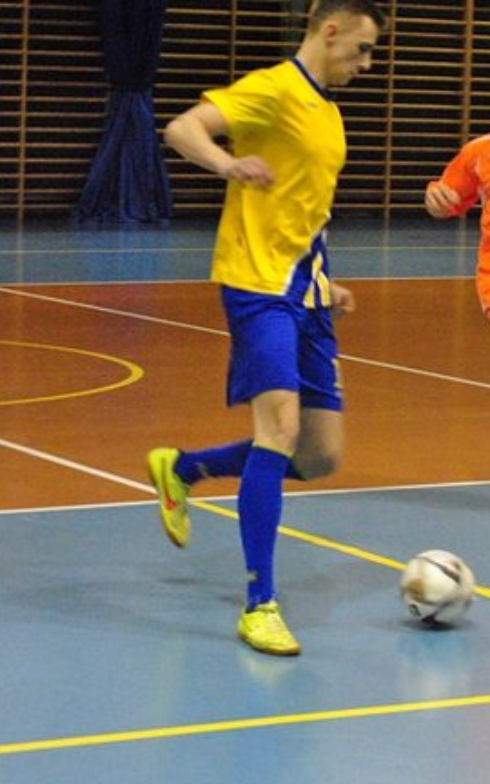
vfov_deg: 16.5
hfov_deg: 10.2
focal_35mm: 127
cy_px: 393
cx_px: 534
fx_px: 2709
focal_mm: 55
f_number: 5
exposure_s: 1/125
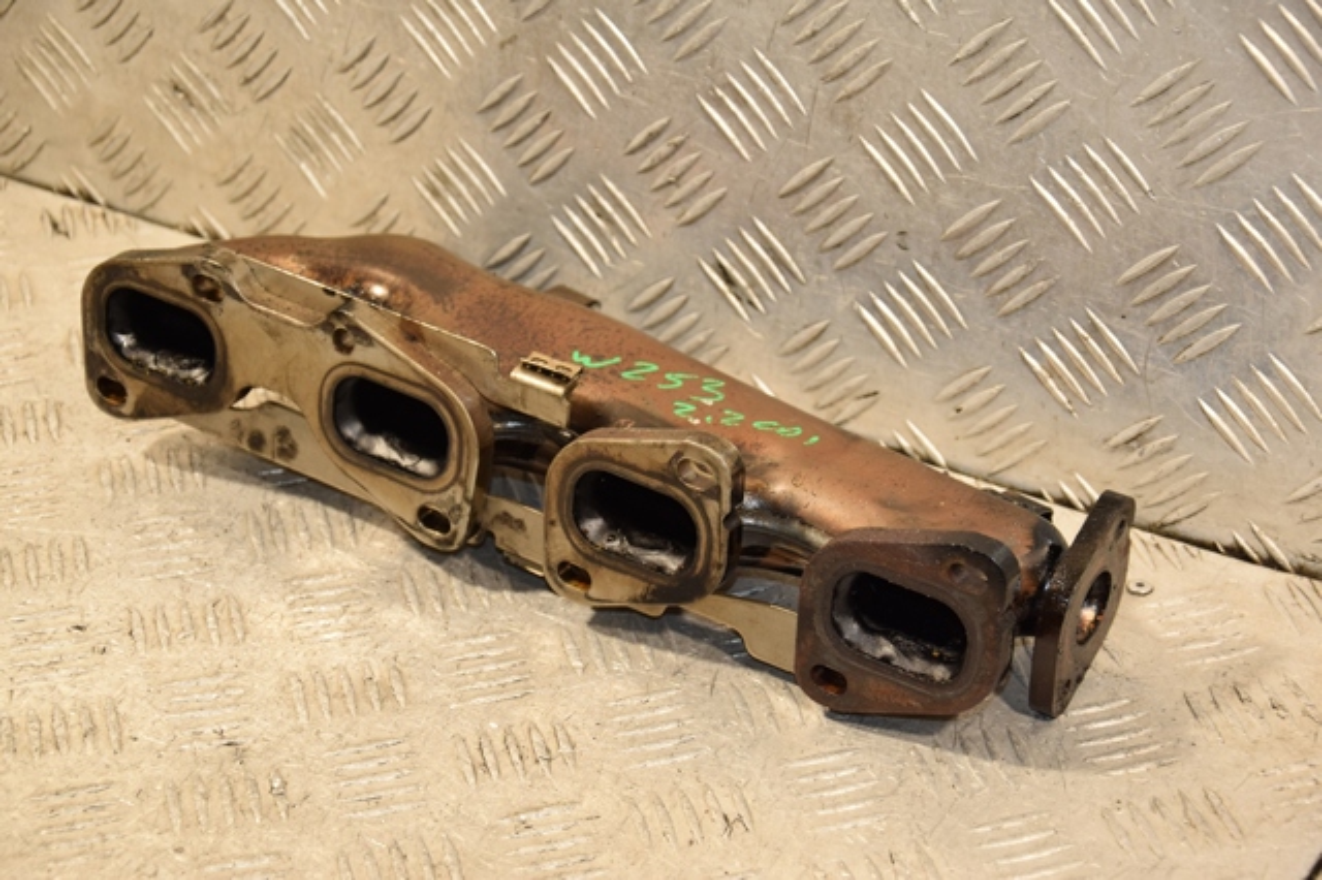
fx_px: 3193
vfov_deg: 15.7
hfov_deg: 23.4
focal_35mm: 87
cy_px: 440
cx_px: 661
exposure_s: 1/160
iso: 800
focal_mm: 58
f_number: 5
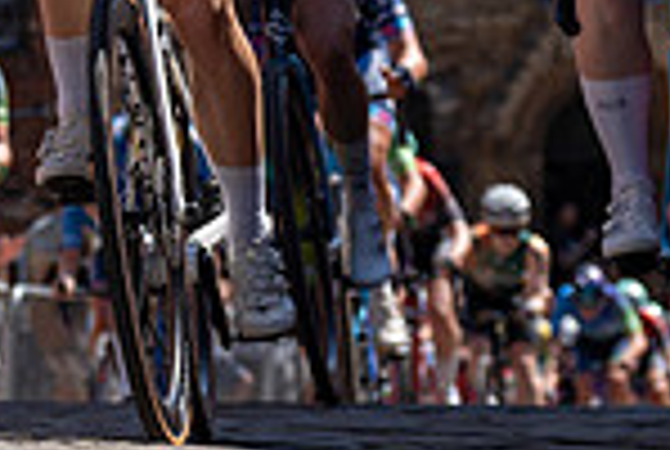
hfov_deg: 5.7
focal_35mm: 352
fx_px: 6564
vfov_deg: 3.9
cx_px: -580
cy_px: -478
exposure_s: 1/1600
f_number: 4
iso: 100
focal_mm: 70
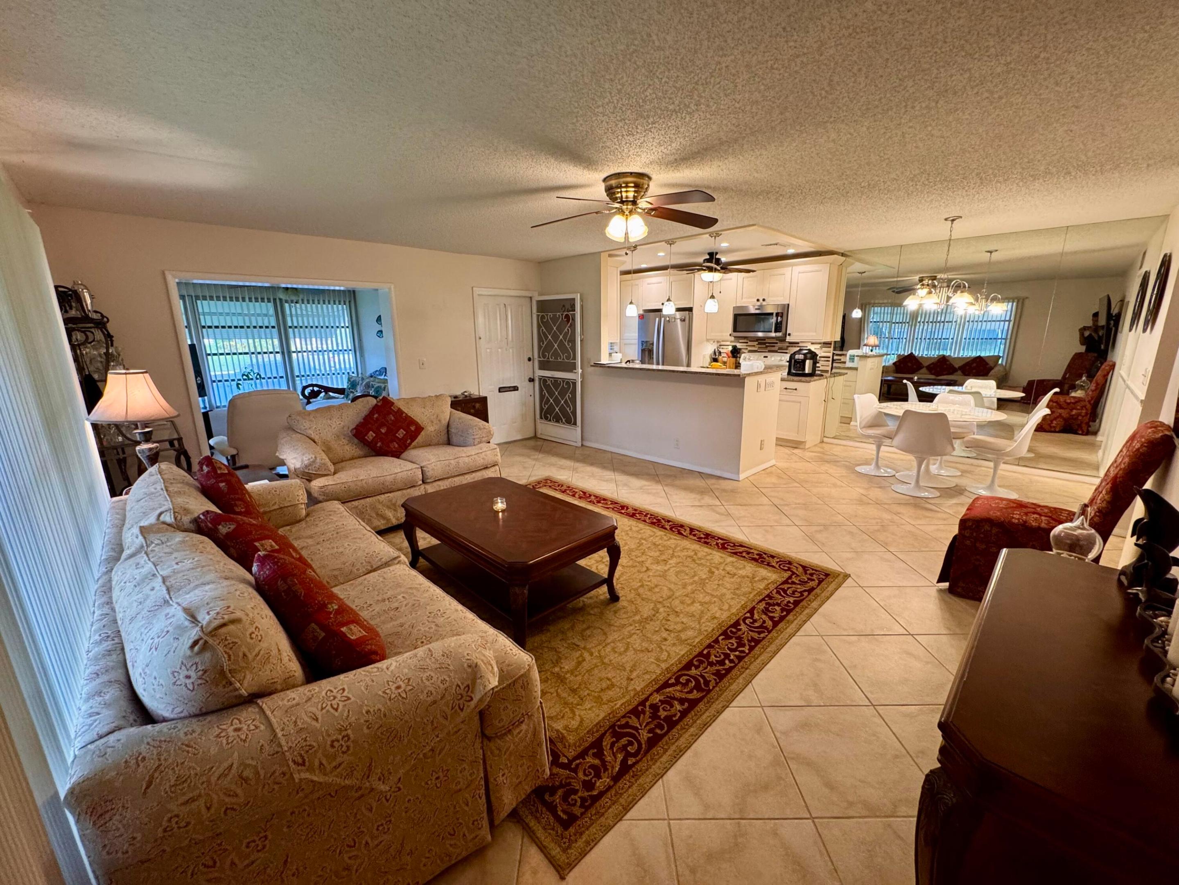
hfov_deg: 102.1
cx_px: 590
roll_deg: +0.6
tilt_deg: -13.1
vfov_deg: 85.7
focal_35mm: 14
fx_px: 477
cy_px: 442
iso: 200
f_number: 2.2
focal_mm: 2.22
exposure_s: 1/60
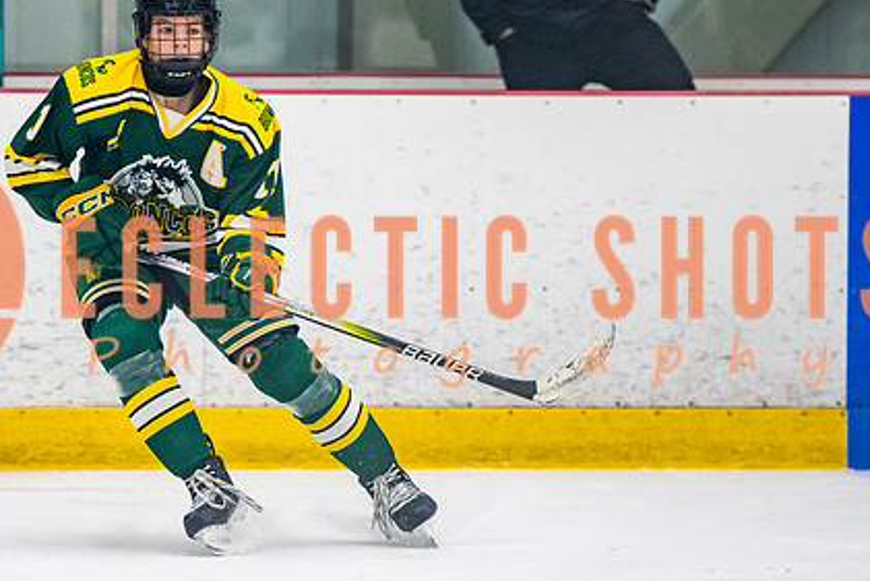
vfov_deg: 3.4
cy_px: 286
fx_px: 9863
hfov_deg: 5.0
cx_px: 229
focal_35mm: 408
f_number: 3.2
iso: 2500
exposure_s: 1/640
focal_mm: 180
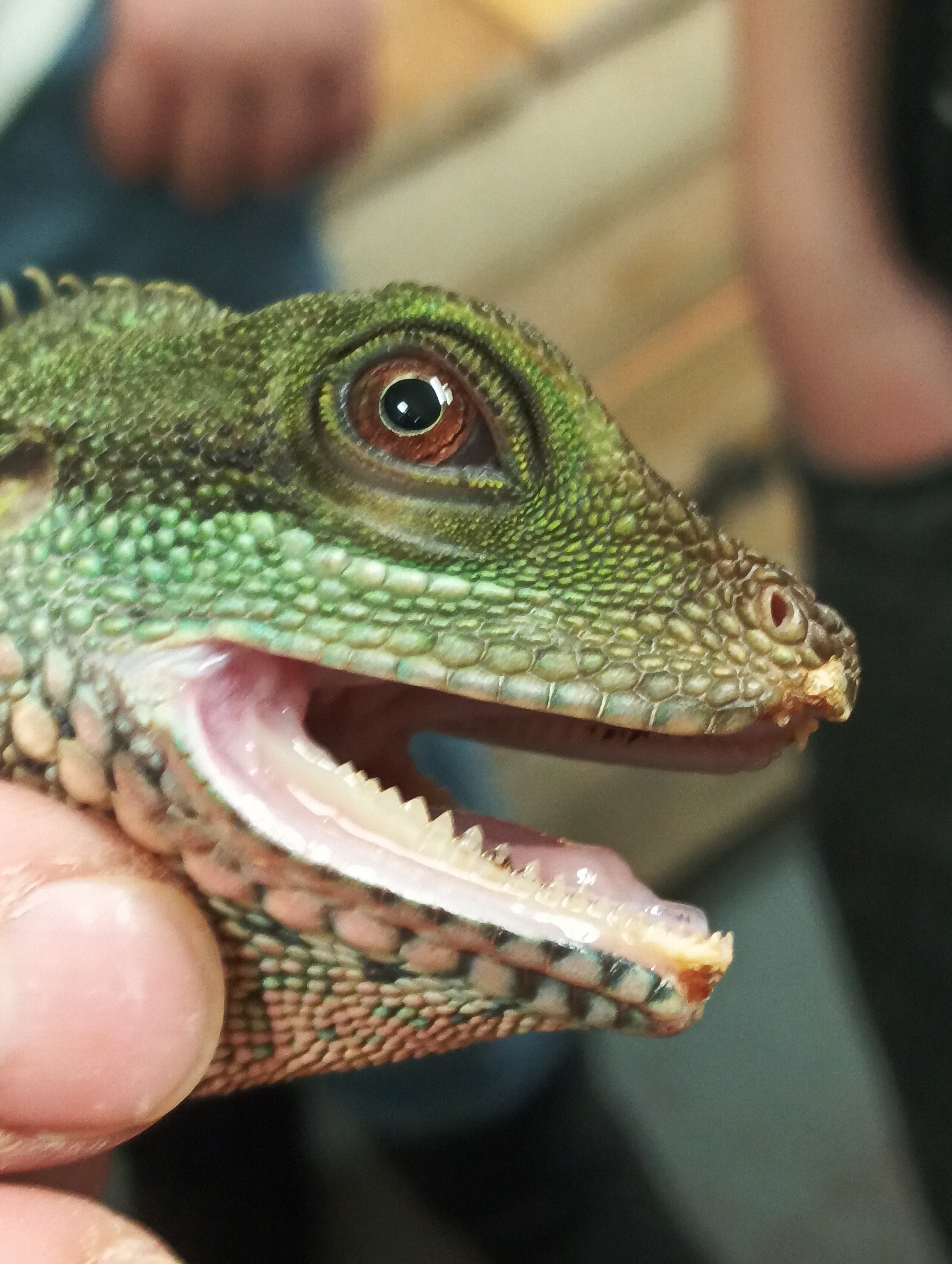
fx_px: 2451
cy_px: 632
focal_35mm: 67
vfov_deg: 28.9
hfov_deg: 22.0
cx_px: 476
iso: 547
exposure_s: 1/33.3
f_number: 1.8
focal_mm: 4.22
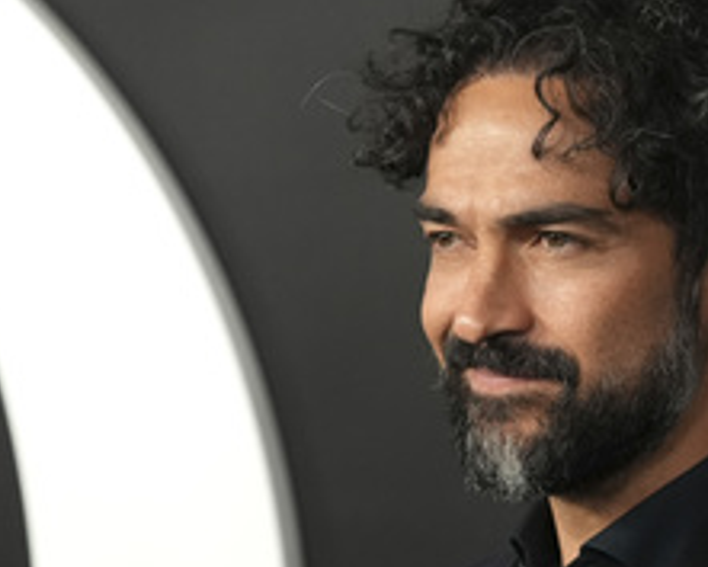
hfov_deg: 10.1
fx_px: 4004
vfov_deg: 8.1
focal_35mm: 191
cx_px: 439
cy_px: 368
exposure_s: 1/320
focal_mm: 100
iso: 6400
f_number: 5.6
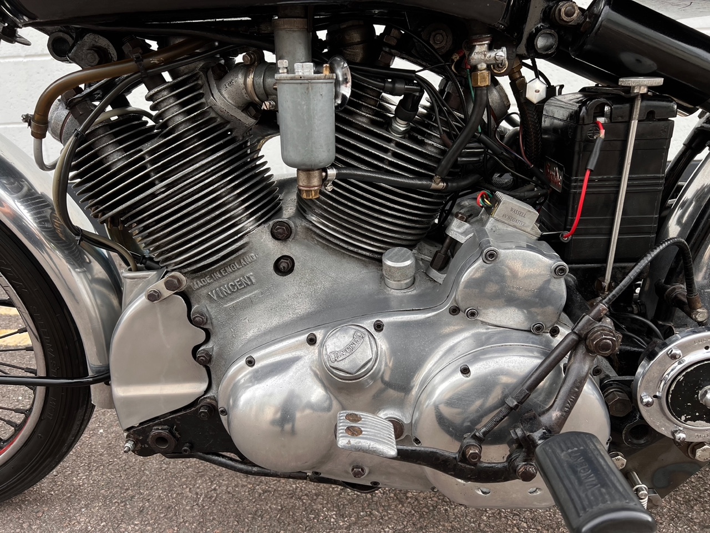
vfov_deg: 53.1
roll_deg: +2.3
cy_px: 266
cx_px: 355
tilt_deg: -19.8
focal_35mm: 26
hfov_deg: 67.3
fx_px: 533
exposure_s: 1/202
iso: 40
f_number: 1.5
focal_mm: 5.7
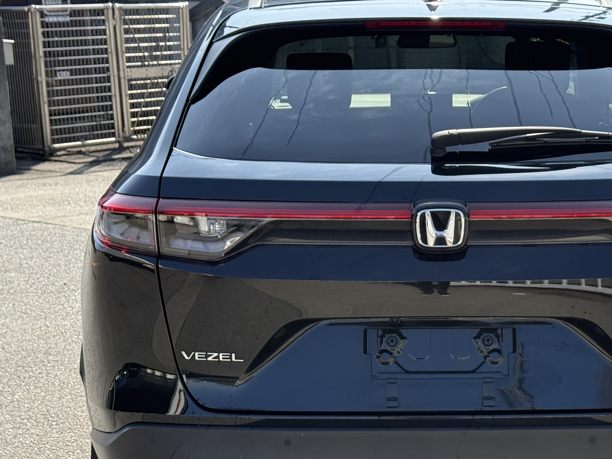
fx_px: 1379
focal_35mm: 78
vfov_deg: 18.9
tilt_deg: -11.1
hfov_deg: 24.8
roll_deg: +2.1
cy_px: 276
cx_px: 439
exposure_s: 1/2415
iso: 100
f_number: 1.78
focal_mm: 6.76
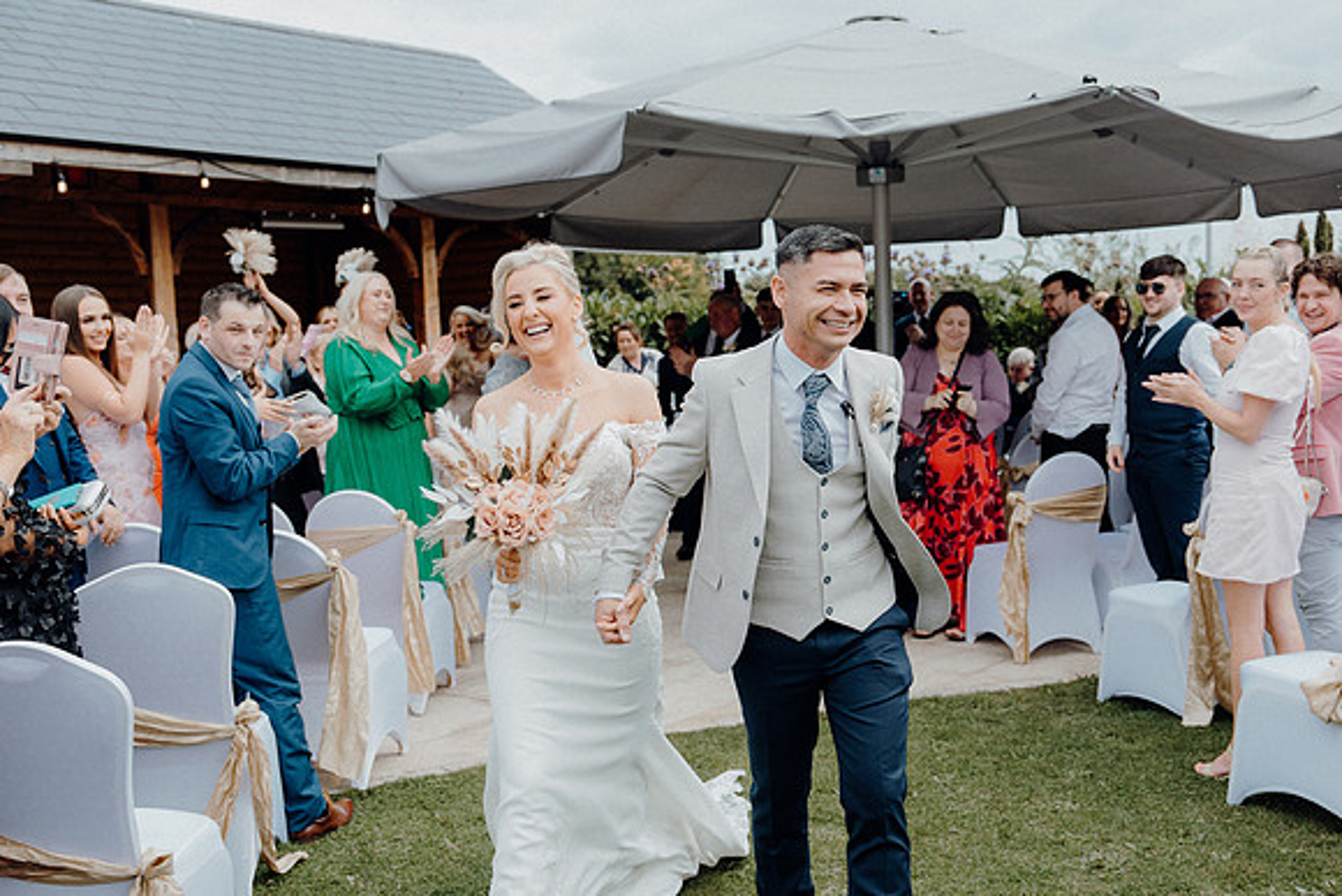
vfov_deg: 34.0
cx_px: 753
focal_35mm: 39
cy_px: 448
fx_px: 1464
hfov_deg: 49.1
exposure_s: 1/400
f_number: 3.5
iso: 125
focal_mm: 35
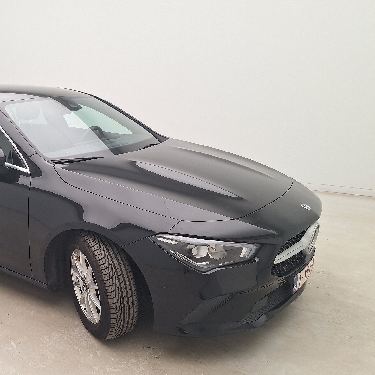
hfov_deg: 47.6
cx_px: 88
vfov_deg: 49.5
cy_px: 223
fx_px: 404
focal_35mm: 33
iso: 50
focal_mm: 5.54
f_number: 1.8
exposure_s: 1/100
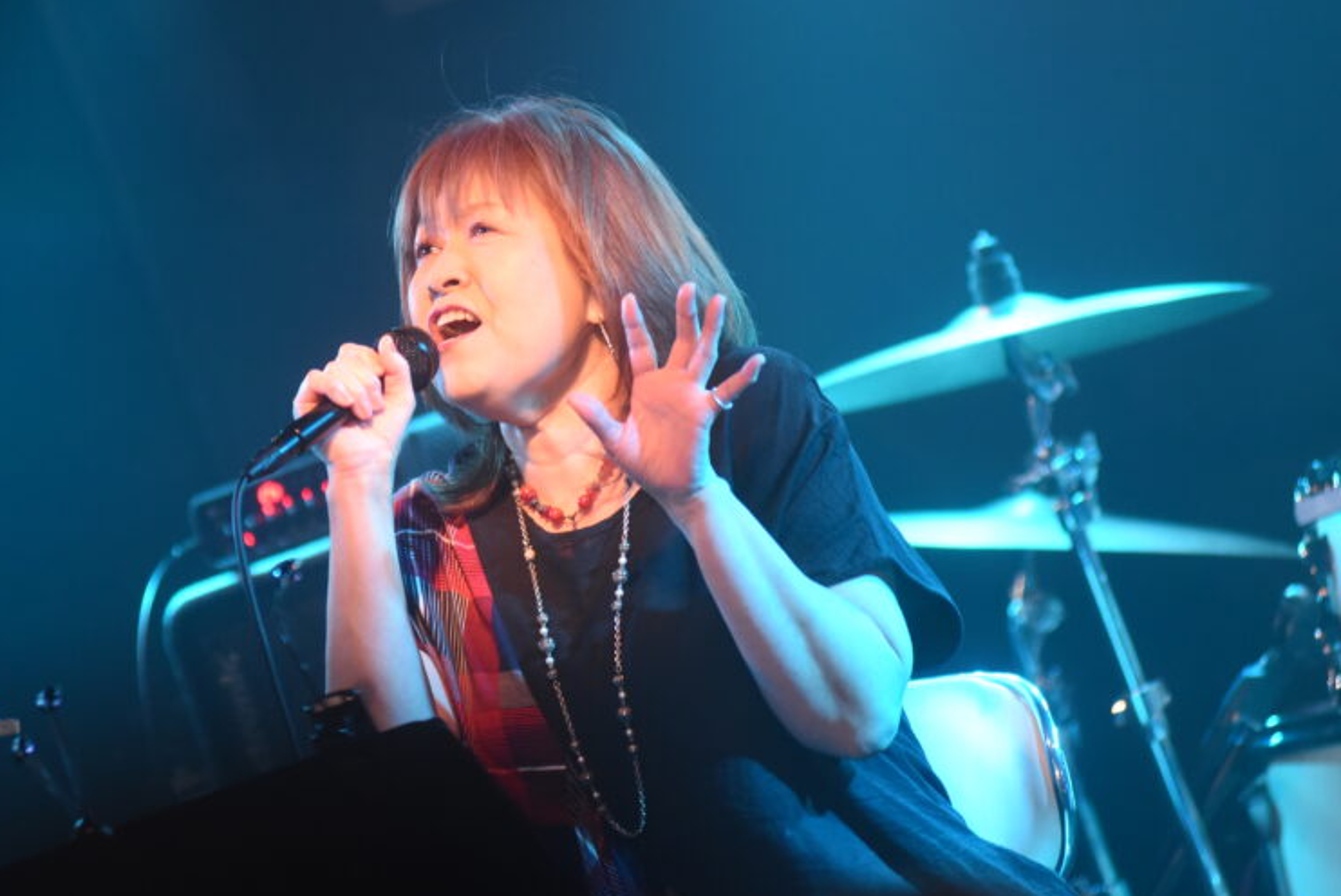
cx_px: 589
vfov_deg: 5.0
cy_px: 426
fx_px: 10289
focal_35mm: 276
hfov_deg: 7.5
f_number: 2.8
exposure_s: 1/320
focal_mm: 200
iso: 4000
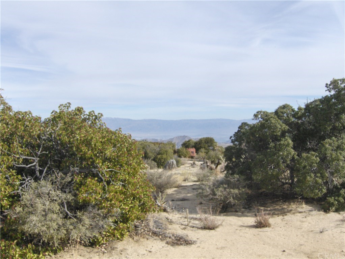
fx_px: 349
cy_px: 130
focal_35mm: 35
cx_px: 172
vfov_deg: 40.7
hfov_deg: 52.6
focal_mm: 7.5
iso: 100
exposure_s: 1/483
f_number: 6.9
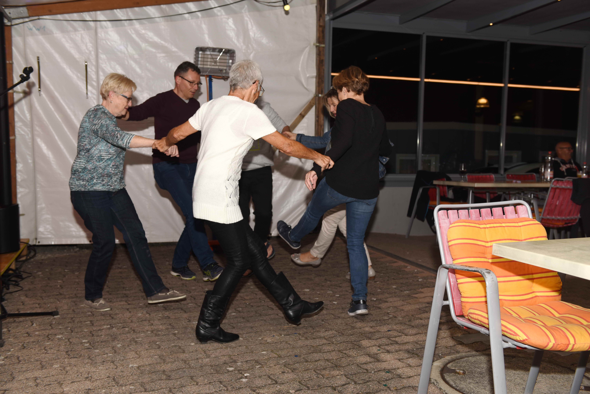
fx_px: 623
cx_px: 295
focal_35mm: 38
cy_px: 197
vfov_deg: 35.1
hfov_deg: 50.7
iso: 200
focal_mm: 38
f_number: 5
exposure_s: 1/60
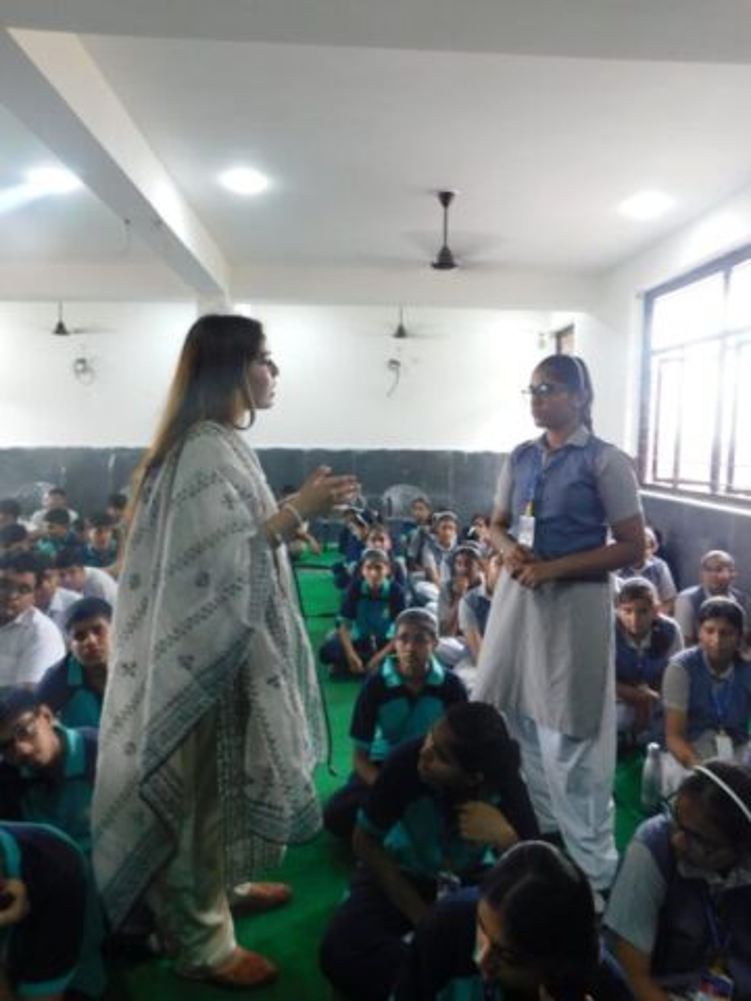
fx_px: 665
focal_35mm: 23
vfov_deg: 73.9
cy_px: 500
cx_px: 376
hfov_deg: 58.9
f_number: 3
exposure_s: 1/30
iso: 160
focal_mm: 4
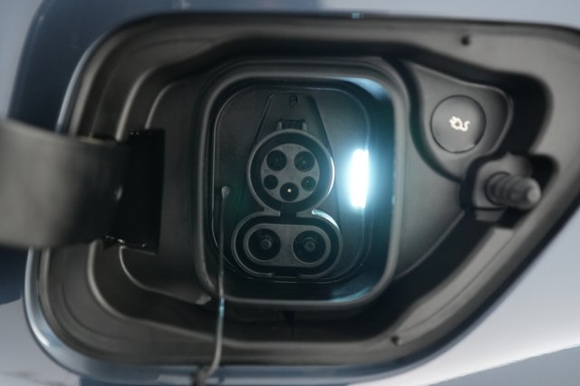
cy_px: 193
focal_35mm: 28
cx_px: 290
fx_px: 451
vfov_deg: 46.4
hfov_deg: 65.5
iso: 3200
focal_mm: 28
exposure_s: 1/60
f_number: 2.8
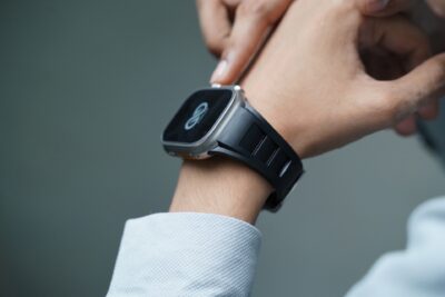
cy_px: 148
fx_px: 927
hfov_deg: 27.0
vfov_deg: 18.2
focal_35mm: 75
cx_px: 222
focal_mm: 75
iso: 3200
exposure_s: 1/200
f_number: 4.5
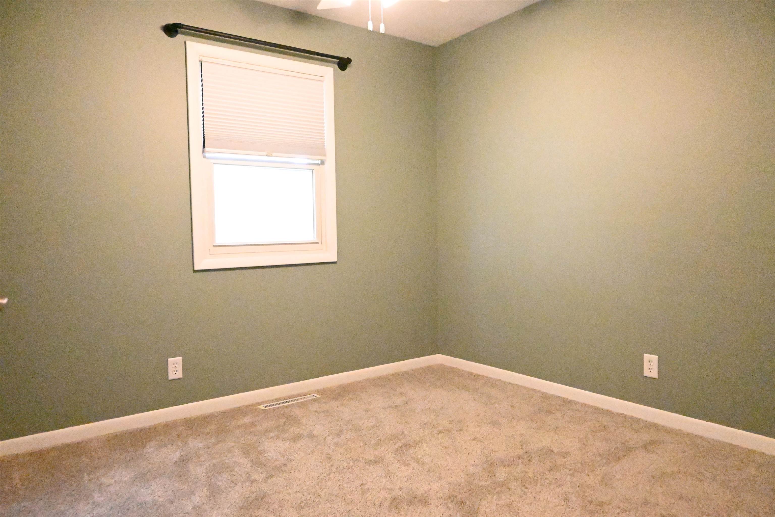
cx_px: 388
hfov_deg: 73.7
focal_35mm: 24
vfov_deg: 53.1
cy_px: 258
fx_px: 517
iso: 51200
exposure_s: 1/1000
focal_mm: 16
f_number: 5
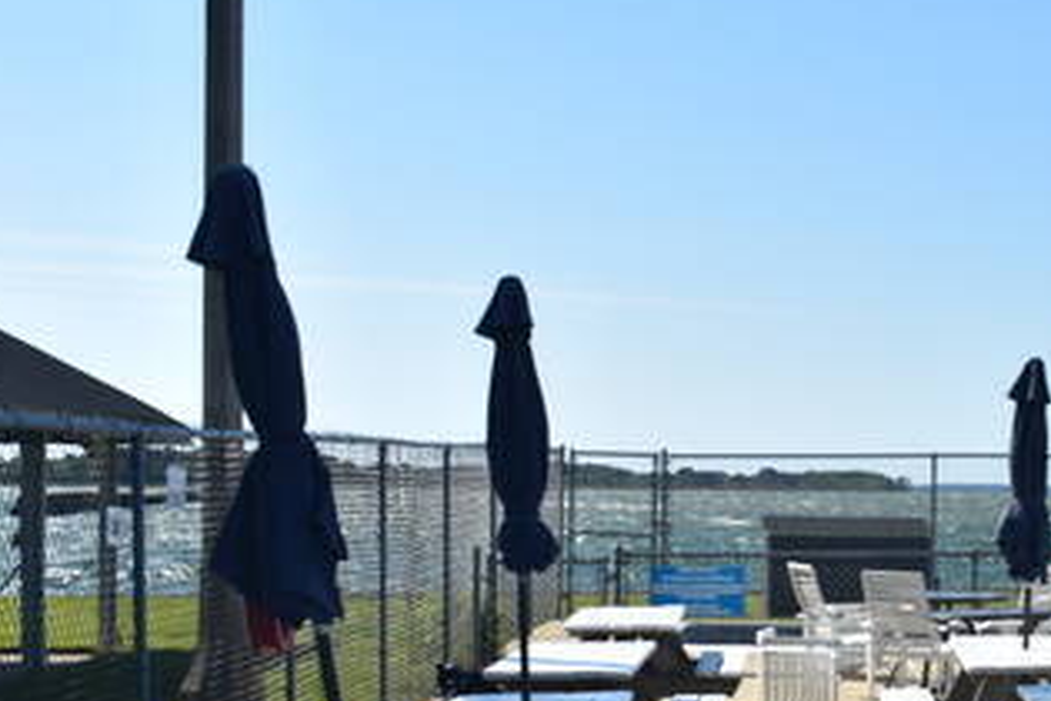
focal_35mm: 80
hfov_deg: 24.7
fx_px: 2335
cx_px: 924
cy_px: 564
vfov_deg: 16.9
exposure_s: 1/320
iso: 100
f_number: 9
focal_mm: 28
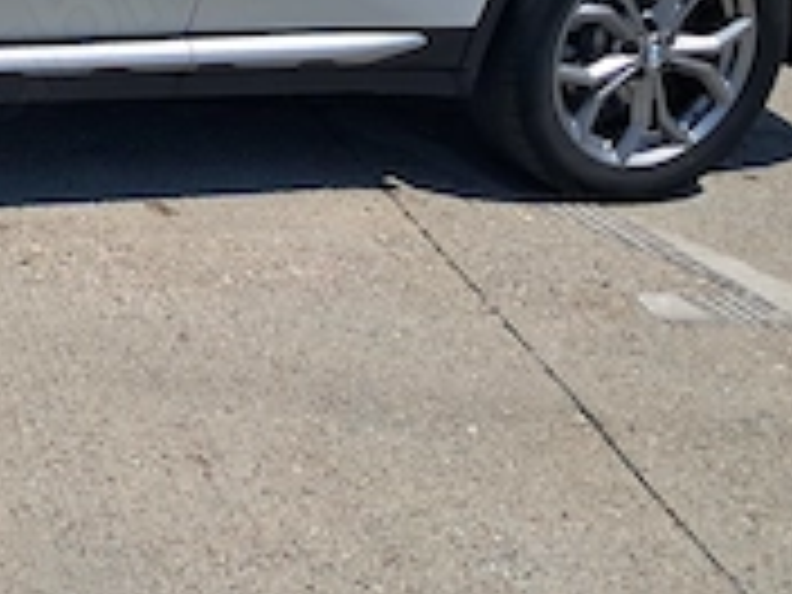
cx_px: -140
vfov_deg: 15.8
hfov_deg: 20.1
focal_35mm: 92
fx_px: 2105
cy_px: 4
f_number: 1.8
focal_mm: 4
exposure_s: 1/1739
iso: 50
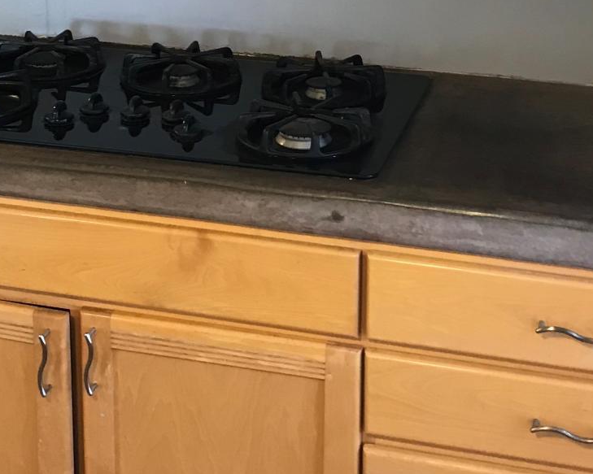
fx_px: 1316
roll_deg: +2.5
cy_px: 2
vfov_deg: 19.8
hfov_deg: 25.4
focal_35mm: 75
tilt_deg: -13.0
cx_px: 290
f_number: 1.8
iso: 50
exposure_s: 1/15
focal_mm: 3.99
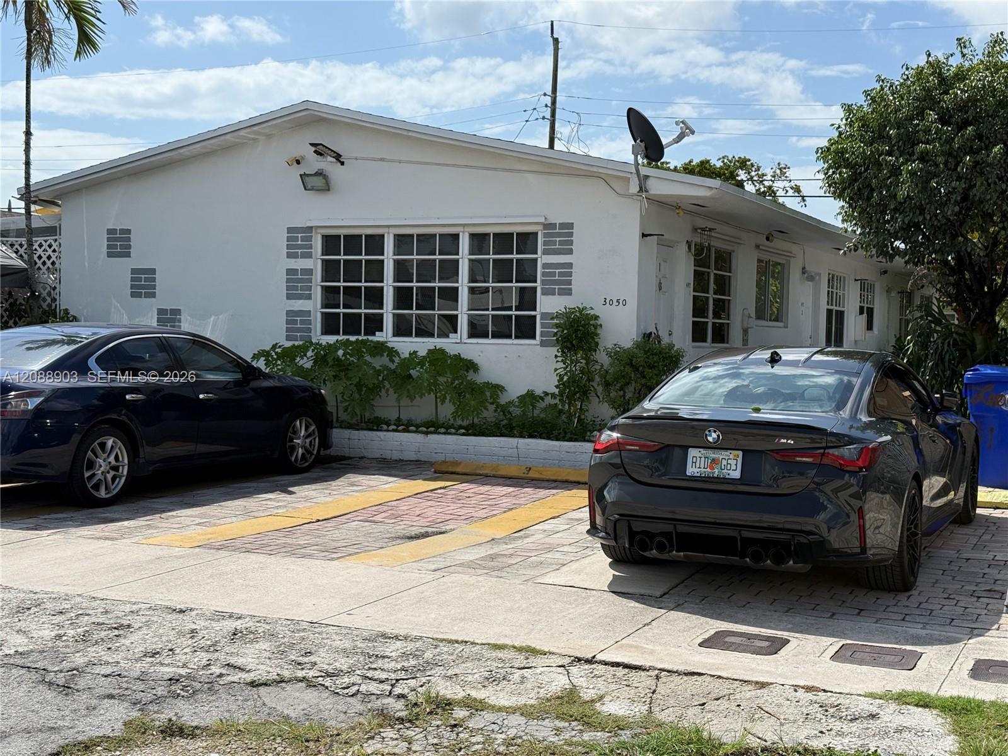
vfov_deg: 30.3
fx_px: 1398
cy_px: 378
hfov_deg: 39.7
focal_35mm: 48
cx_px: 504
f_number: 1.78
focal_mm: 6.76
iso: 64
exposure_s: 1/7143
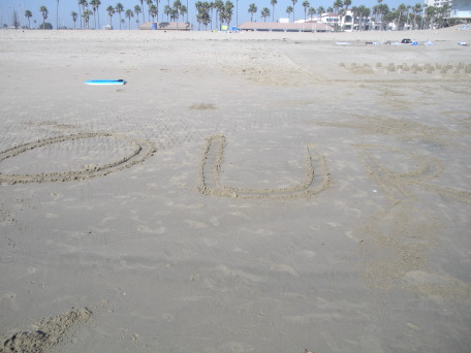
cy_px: 176
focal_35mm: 36
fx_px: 490
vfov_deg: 39.7
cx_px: 236
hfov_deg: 51.4
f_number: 3.5
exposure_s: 1/606
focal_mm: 6.3
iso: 64
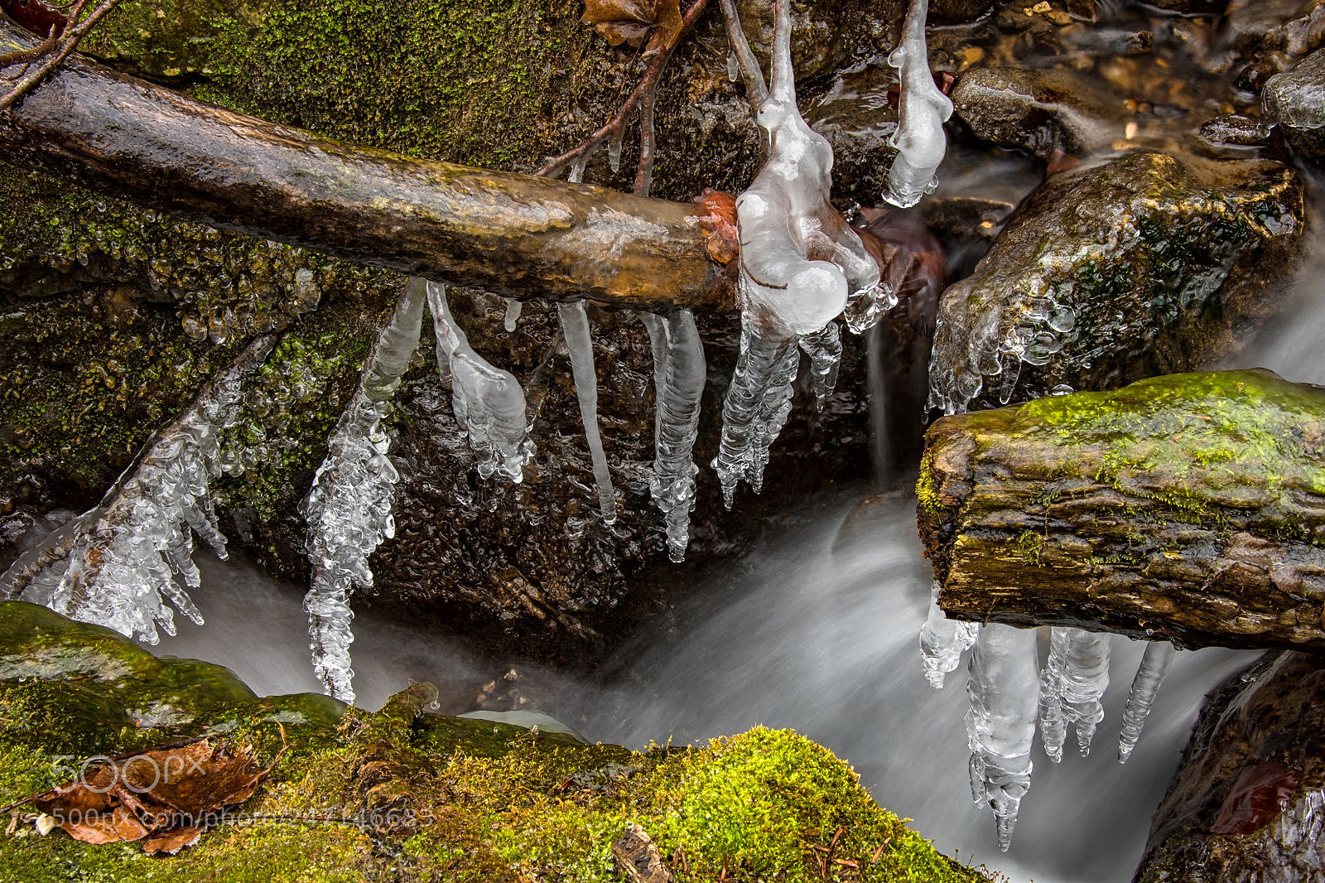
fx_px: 1932
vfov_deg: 25.7
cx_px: 662
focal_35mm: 52
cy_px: 442
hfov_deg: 37.9
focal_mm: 35
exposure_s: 1.3
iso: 100
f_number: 18
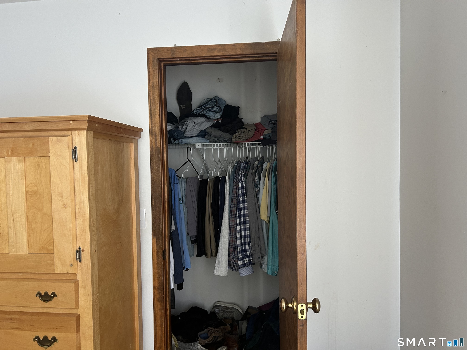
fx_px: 351
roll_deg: +1.2
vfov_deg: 53.1
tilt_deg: -0.8
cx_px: 234
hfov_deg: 67.3
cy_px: 175
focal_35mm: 26
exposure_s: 1/60
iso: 160
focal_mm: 5.7
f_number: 1.5
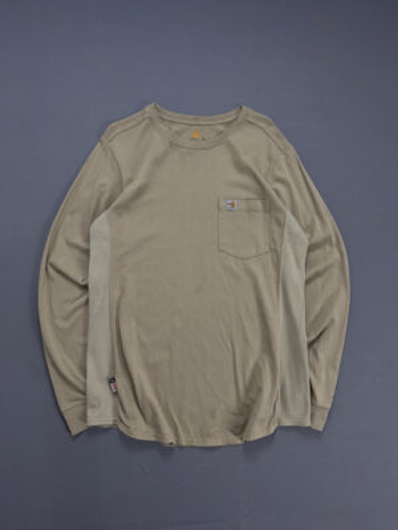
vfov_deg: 71.6
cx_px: 199
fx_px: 368
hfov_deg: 56.8
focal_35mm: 24
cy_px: 265
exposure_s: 1/120
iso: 160
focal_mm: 6.76
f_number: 1.78
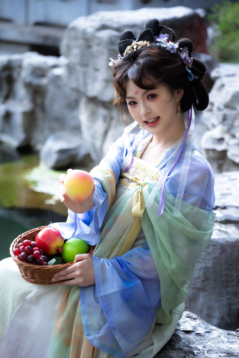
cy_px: 179
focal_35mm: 99
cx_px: 120
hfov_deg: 13.8
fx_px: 985
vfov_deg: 20.6
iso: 640
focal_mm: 99
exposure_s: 1/200
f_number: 4
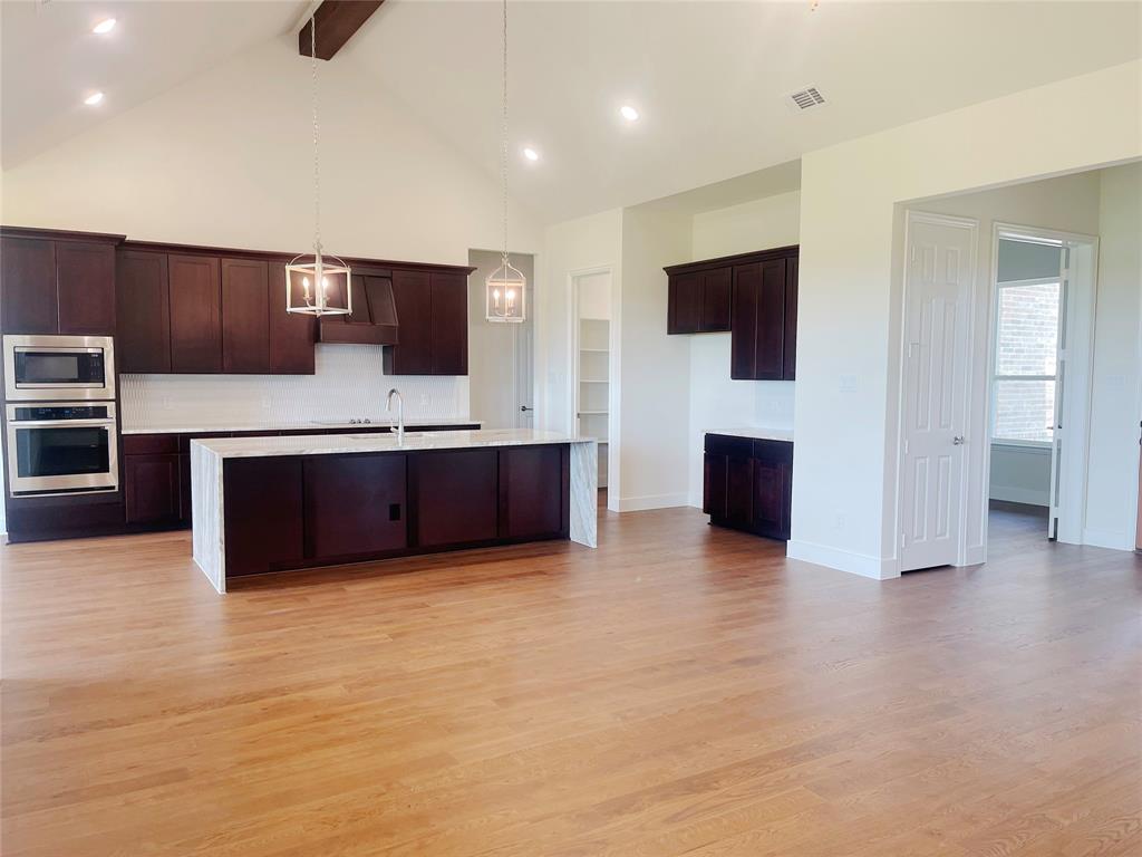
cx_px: 571
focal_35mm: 25
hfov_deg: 69.4
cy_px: 428
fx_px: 825
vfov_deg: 54.9
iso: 100
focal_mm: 5.1
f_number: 1.6
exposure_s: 1/120
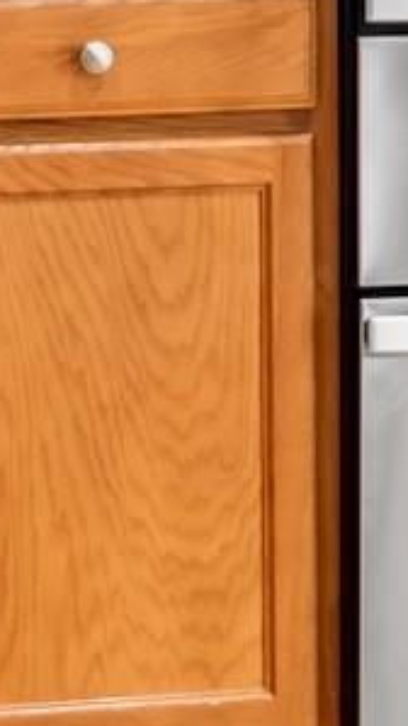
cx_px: 826
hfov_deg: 4.3
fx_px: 5390
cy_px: -438
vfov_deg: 7.5
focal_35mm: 280
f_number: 1.8
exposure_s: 1/15
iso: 200
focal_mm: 50
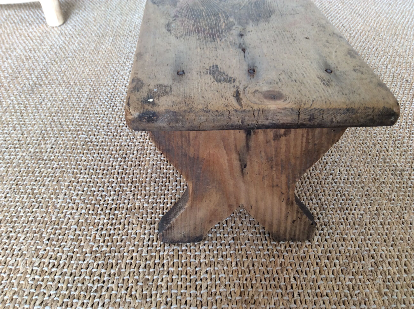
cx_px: 207
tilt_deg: -38.4
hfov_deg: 56.9
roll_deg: +0.6
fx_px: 382
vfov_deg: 44.1
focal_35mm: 32
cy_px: 154
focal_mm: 3.3
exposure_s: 1/25
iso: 32
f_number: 2.4
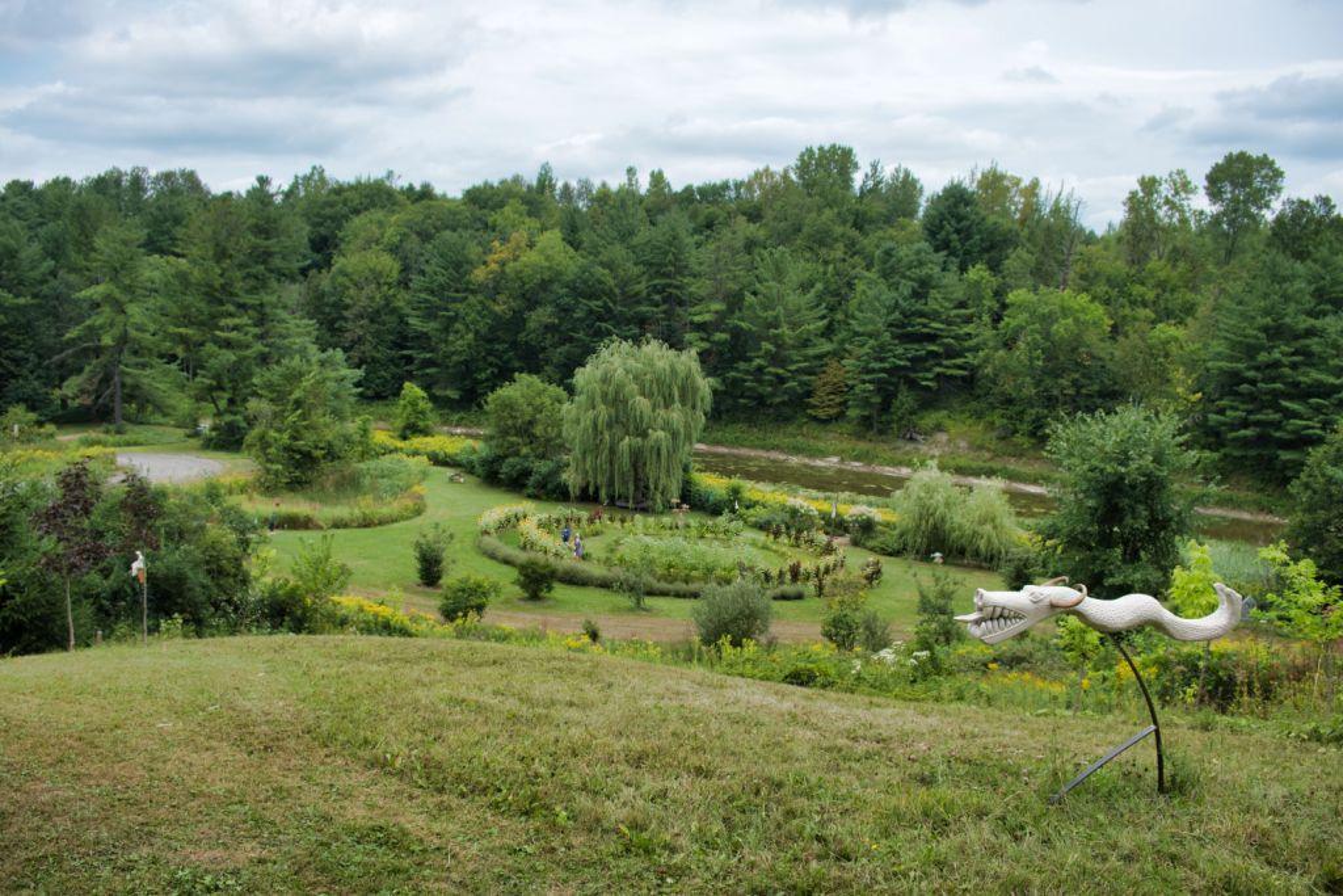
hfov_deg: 67.4
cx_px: 672
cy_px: 448
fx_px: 1007
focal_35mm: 27
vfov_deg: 47.9
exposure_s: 1/350
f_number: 5.6
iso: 200
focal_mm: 18
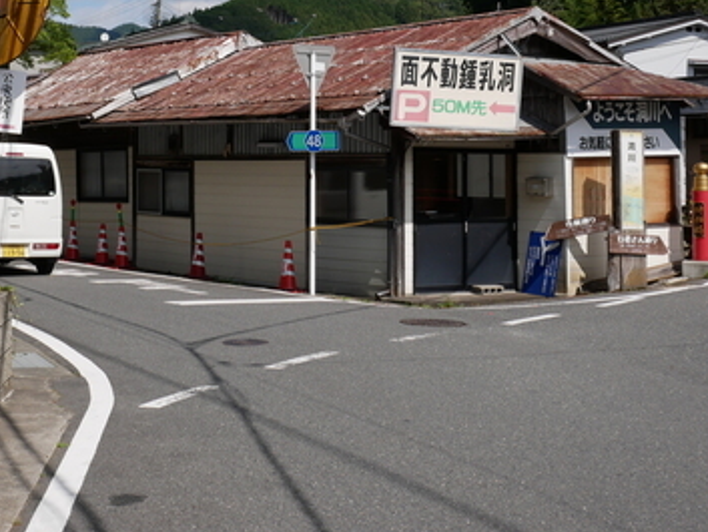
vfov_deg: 21.3
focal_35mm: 68
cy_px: 83
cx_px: 253
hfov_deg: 28.4
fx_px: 1391
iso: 200
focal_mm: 20
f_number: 9
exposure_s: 1/500
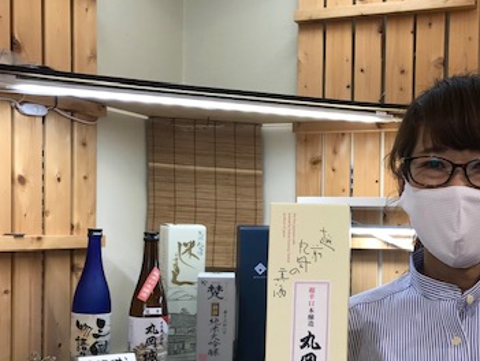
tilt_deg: -0.3
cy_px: 250
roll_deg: -1.6
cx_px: 383
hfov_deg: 36.2
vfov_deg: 28.4
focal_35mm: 51
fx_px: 708
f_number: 1.8
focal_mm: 3.99
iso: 25
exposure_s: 1/60
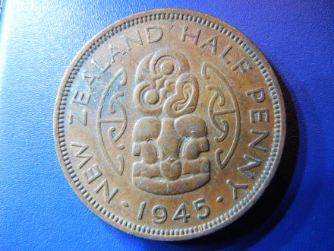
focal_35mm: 30
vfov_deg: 46.8
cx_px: 167
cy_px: 126
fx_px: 289
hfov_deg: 60.0
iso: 204
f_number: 3.5
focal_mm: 5.4
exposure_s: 1/30
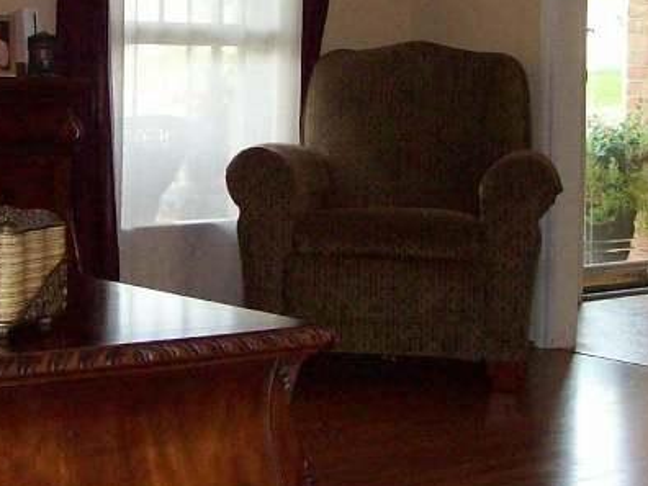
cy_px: 64
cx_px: 211
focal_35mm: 93
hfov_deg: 21.0
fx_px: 1741
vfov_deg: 15.7
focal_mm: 6
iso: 140
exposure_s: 1/64
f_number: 2.7
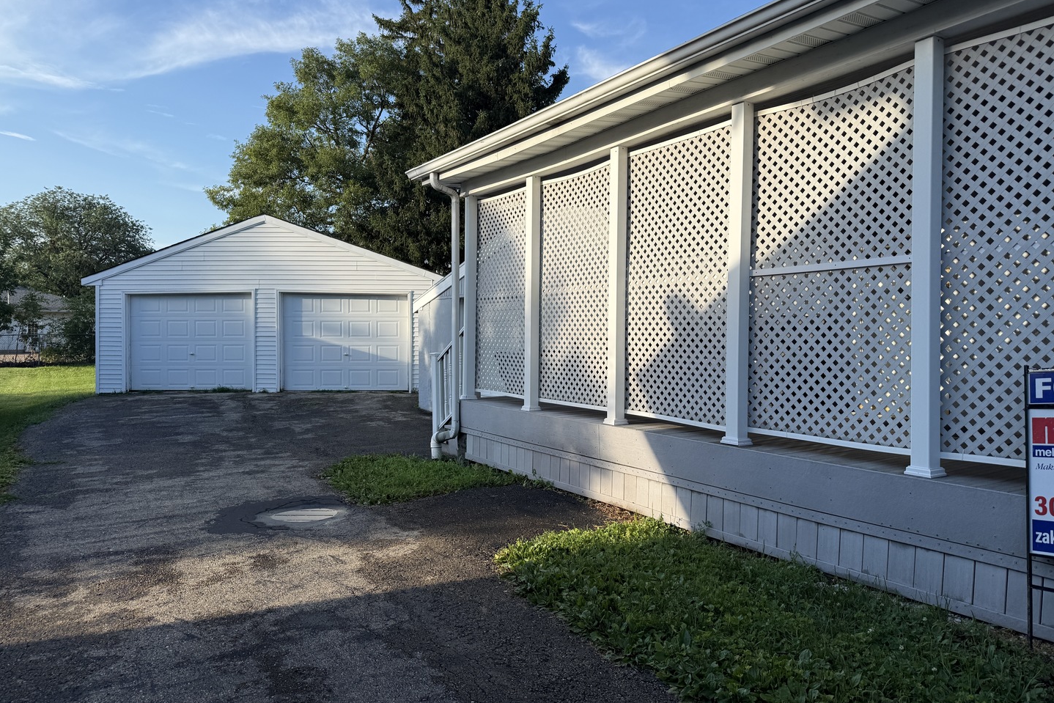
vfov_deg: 51.3
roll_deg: -1.0
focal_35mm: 25
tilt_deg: +0.1
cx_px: 527
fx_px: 732
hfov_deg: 71.5
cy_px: 335
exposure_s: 1/2370
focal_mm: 6.76
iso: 80
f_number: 1.78
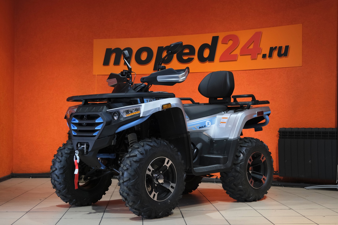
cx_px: 169
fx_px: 479
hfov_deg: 38.9
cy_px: 112
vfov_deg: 26.5
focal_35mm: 51
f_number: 4
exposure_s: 1/125
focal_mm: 34.2
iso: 1600
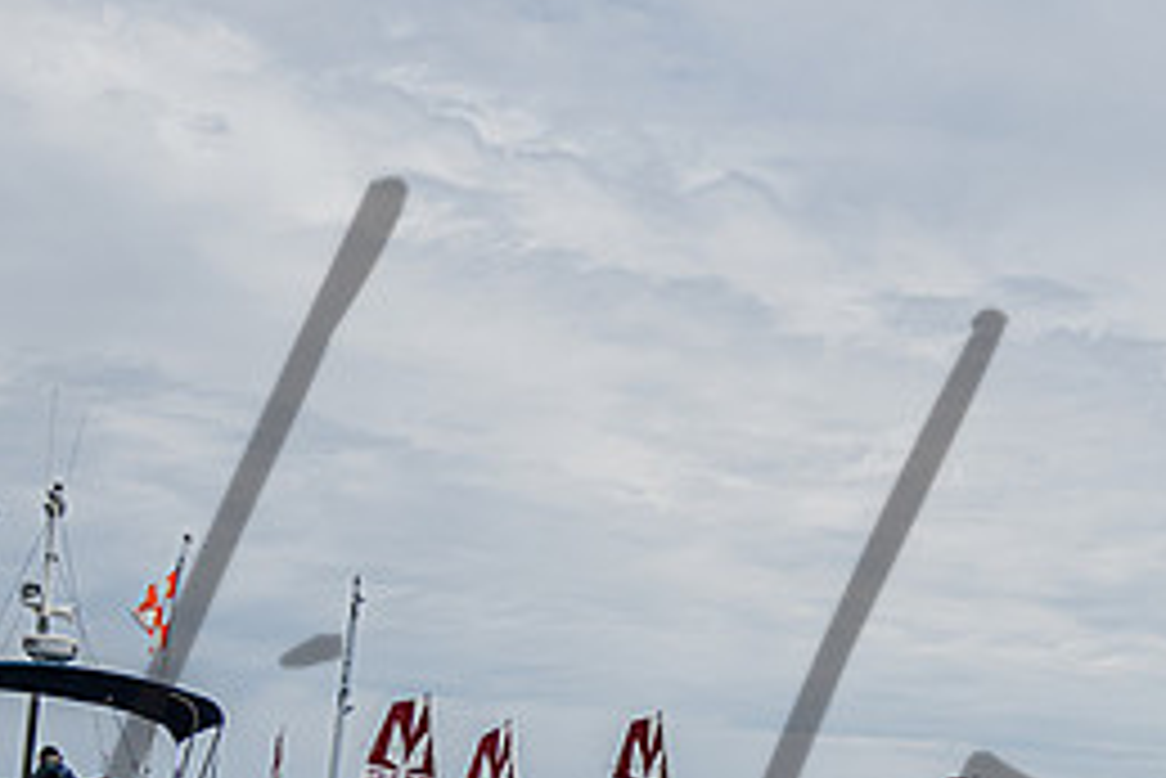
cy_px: 968
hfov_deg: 20.7
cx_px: 1174
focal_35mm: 95
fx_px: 3079
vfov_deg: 13.9
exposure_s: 1/3200
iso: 320
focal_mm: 31.5
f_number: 4.5
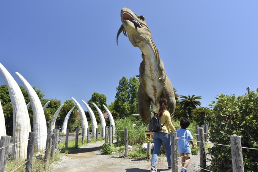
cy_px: 86
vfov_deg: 47.9
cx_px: 129
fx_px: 193
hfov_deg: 67.4
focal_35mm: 27
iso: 200
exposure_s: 1/200
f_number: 7.1
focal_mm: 18
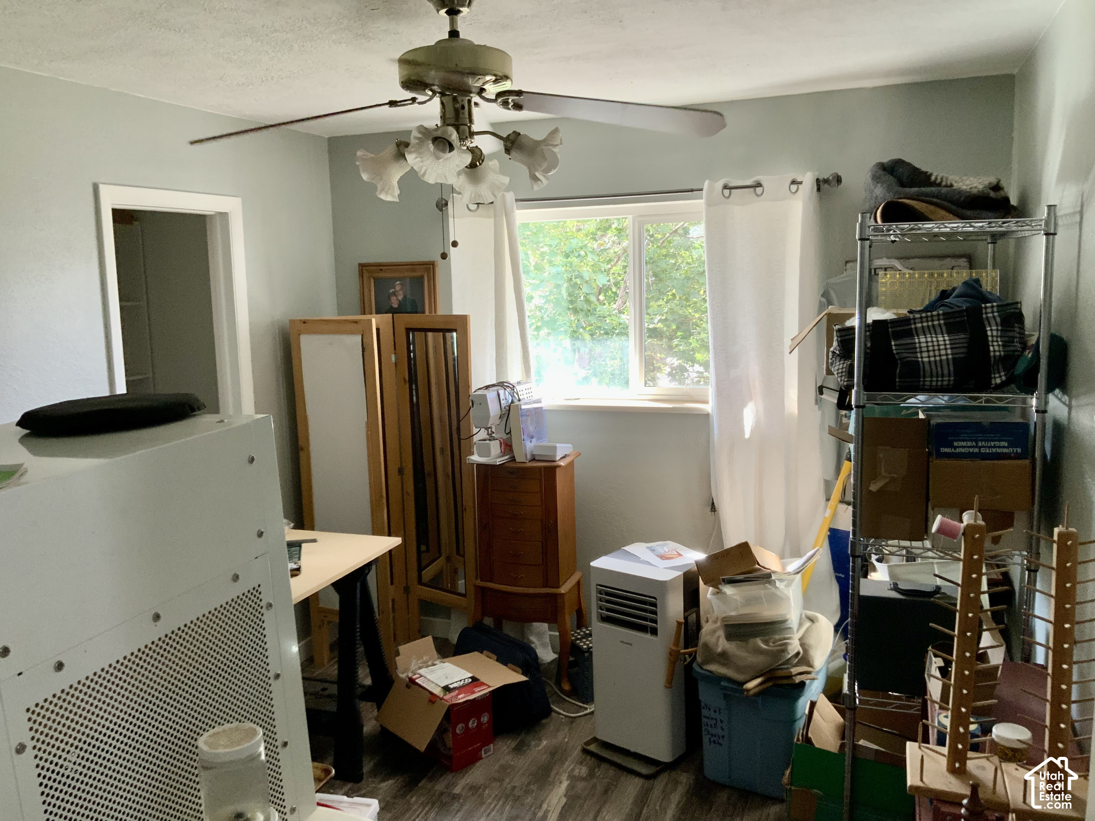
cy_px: 410
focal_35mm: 29
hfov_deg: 61.7
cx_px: 548
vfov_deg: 48.2
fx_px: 917
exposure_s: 1/60
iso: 125
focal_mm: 3
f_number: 1.8
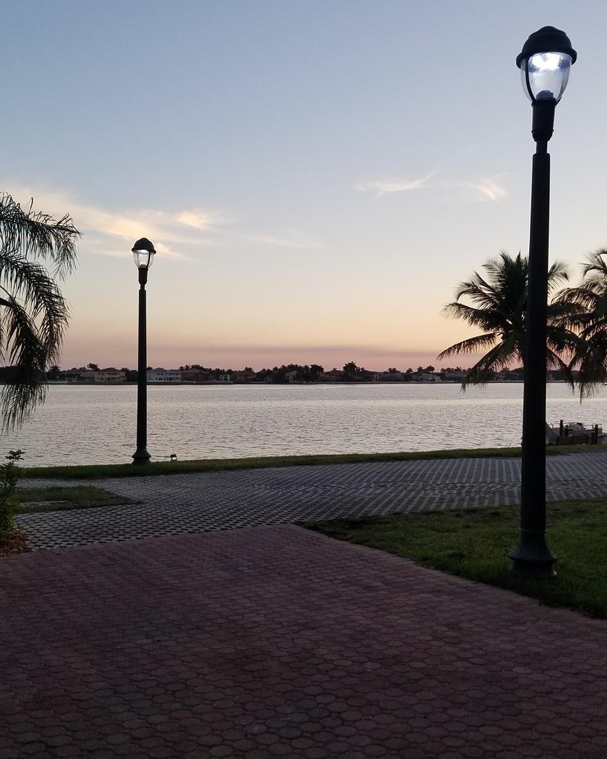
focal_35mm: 34
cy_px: 378
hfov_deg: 43.4
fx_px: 764
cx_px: 307
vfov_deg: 52.8
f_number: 1.7
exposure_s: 1/333
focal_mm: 4.2
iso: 50
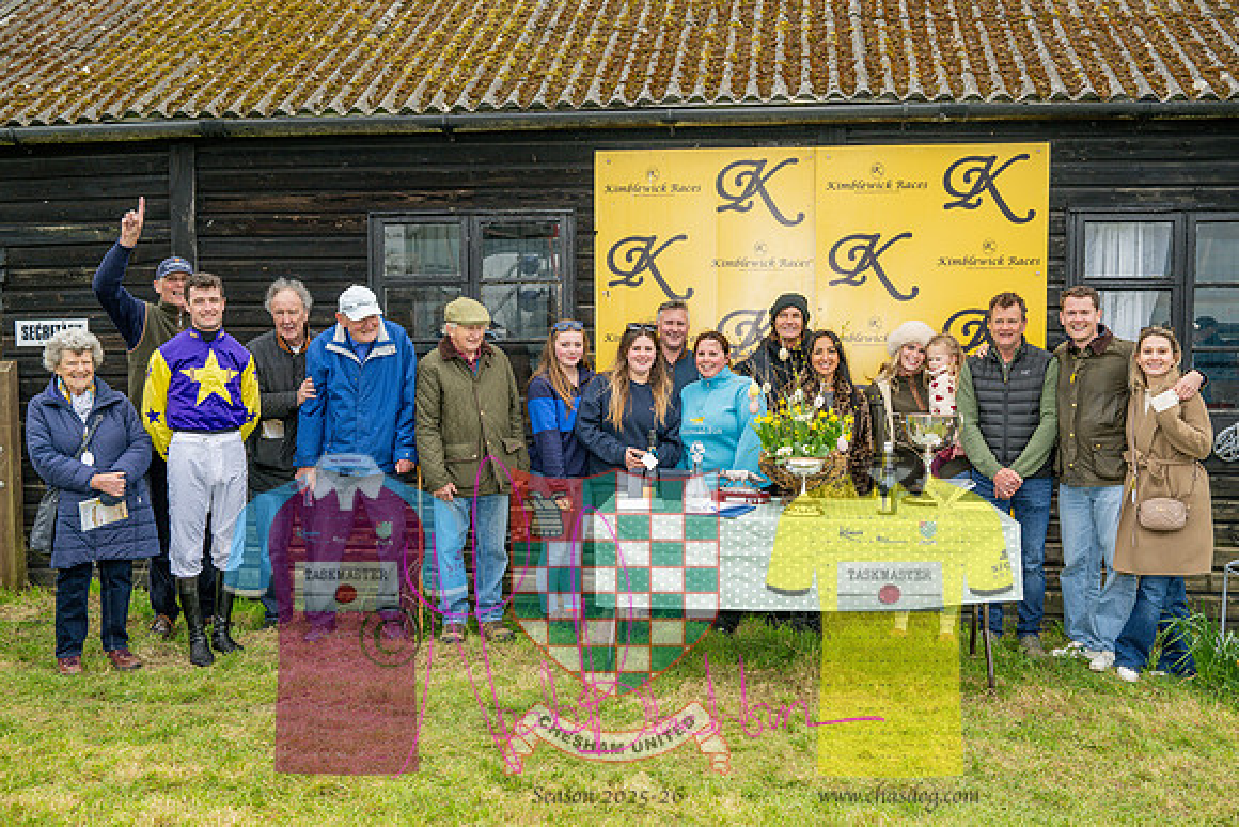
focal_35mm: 36
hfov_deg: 53.6
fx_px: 1227
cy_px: 413
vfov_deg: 37.2
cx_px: 627
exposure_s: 1/250
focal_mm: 35
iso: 200
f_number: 5
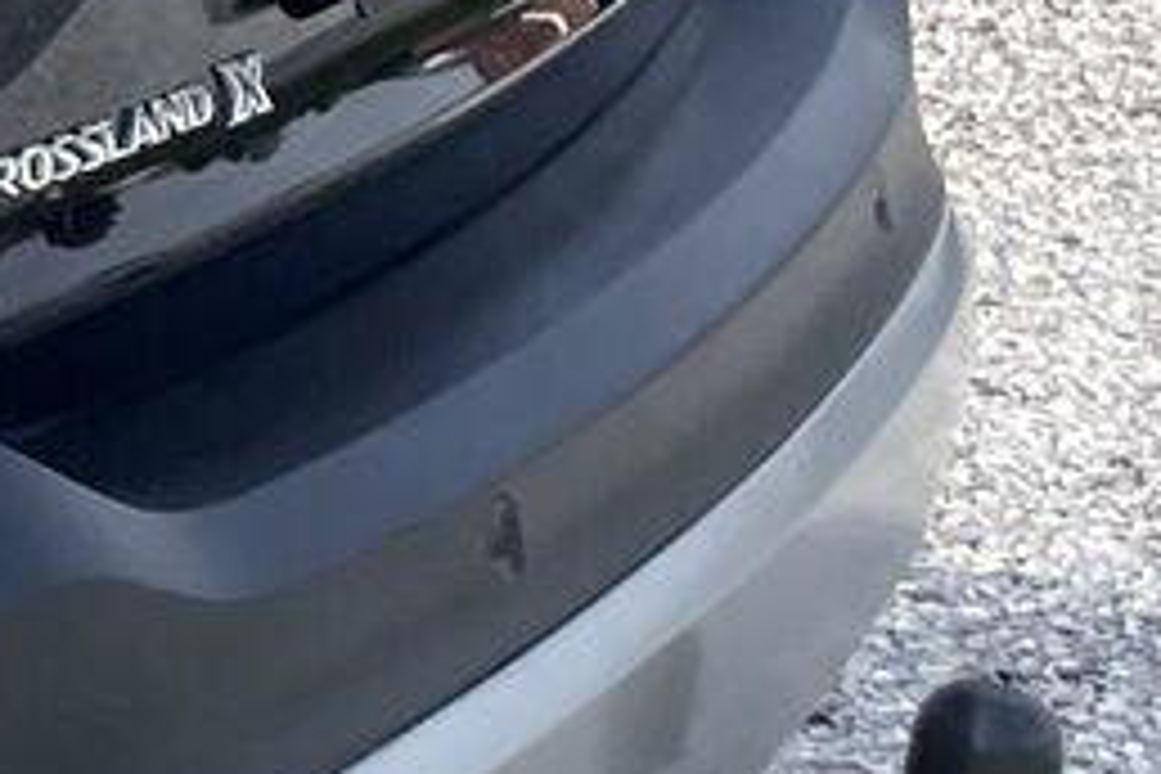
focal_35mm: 179
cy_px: -783
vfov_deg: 7.4
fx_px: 5772
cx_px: -2041
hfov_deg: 9.5
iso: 32
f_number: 1.6
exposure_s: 1/2747
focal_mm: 4.2
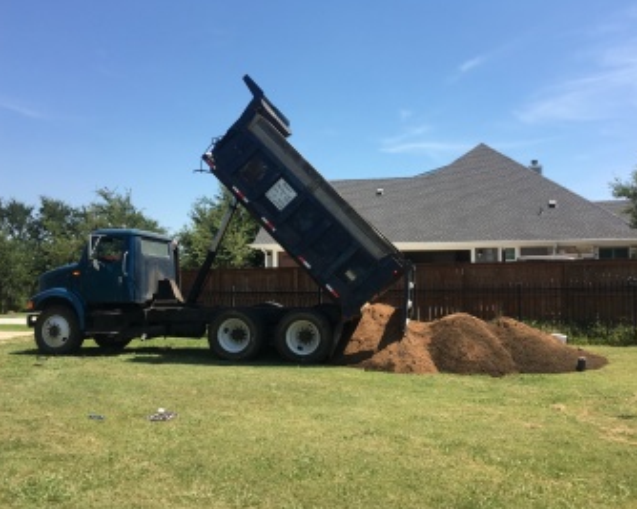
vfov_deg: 47.1
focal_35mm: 31
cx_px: 322
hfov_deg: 57.2
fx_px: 584
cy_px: 257
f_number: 2.2
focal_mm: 4.15
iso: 25
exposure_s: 1/1202
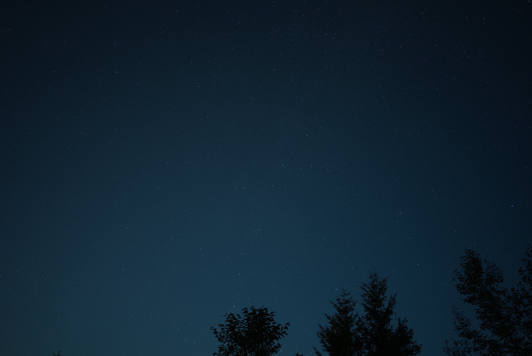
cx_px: 266
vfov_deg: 53.2
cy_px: 178
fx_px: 355
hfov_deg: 73.7
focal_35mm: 24
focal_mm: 24
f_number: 1.4
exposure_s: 1
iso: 3200
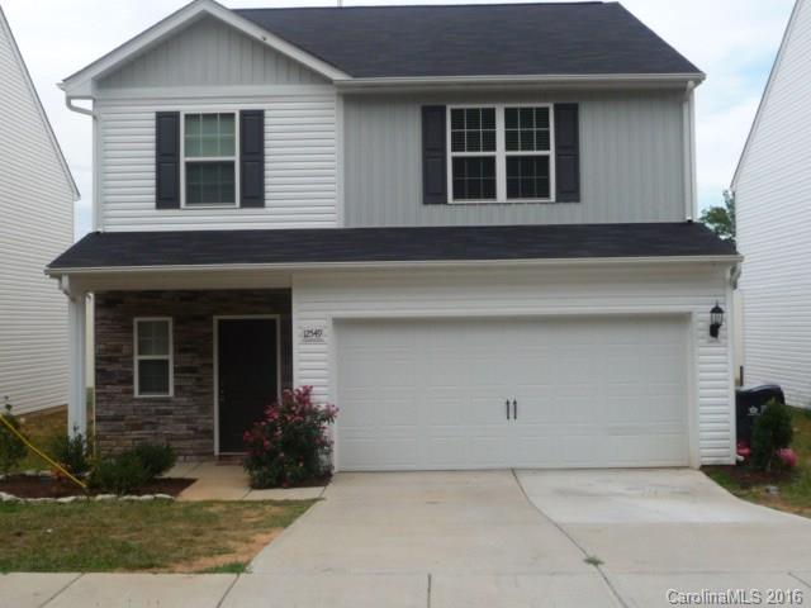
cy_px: 304
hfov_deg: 43.9
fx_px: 1007
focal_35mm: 43
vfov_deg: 33.6
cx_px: 406
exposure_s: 1/400
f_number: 3.3
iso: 100
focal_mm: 4.7
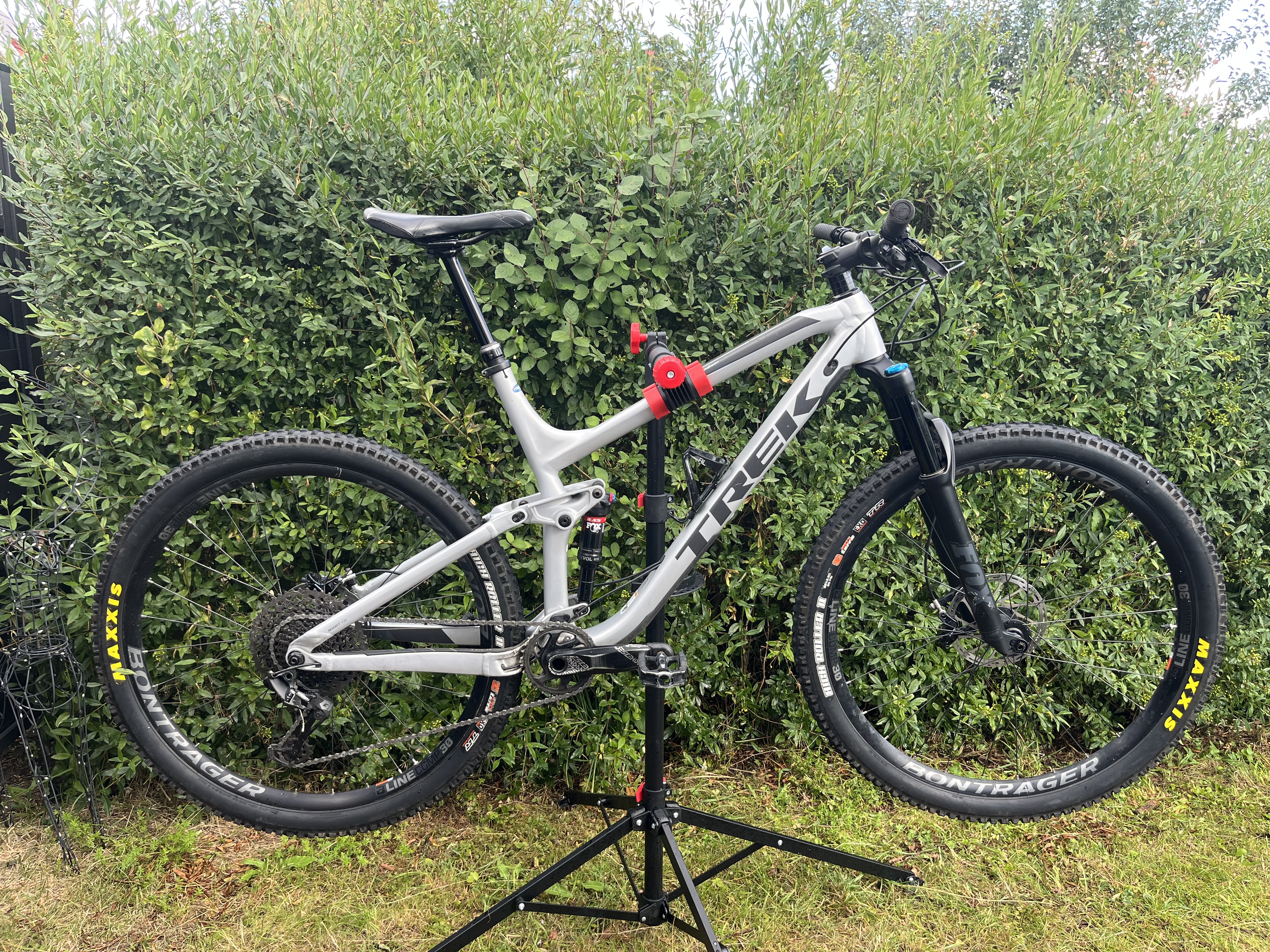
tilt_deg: -11.1
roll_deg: +0.1
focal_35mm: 26
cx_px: 635
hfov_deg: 67.3
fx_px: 954
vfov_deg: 53.1
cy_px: 476
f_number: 1.6
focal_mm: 5.1
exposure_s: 1/141
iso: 32
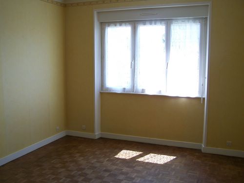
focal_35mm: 38
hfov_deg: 48.9
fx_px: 268
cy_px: 92
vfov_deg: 37.8
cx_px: 122
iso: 80
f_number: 2.8
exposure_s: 1/80
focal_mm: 6.3
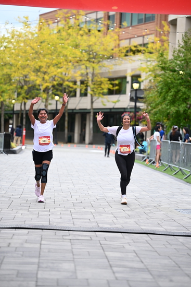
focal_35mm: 104
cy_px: 144
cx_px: 96
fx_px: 827
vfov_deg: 19.6
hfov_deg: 13.2
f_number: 2.8
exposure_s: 1/2500
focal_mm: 104
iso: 640
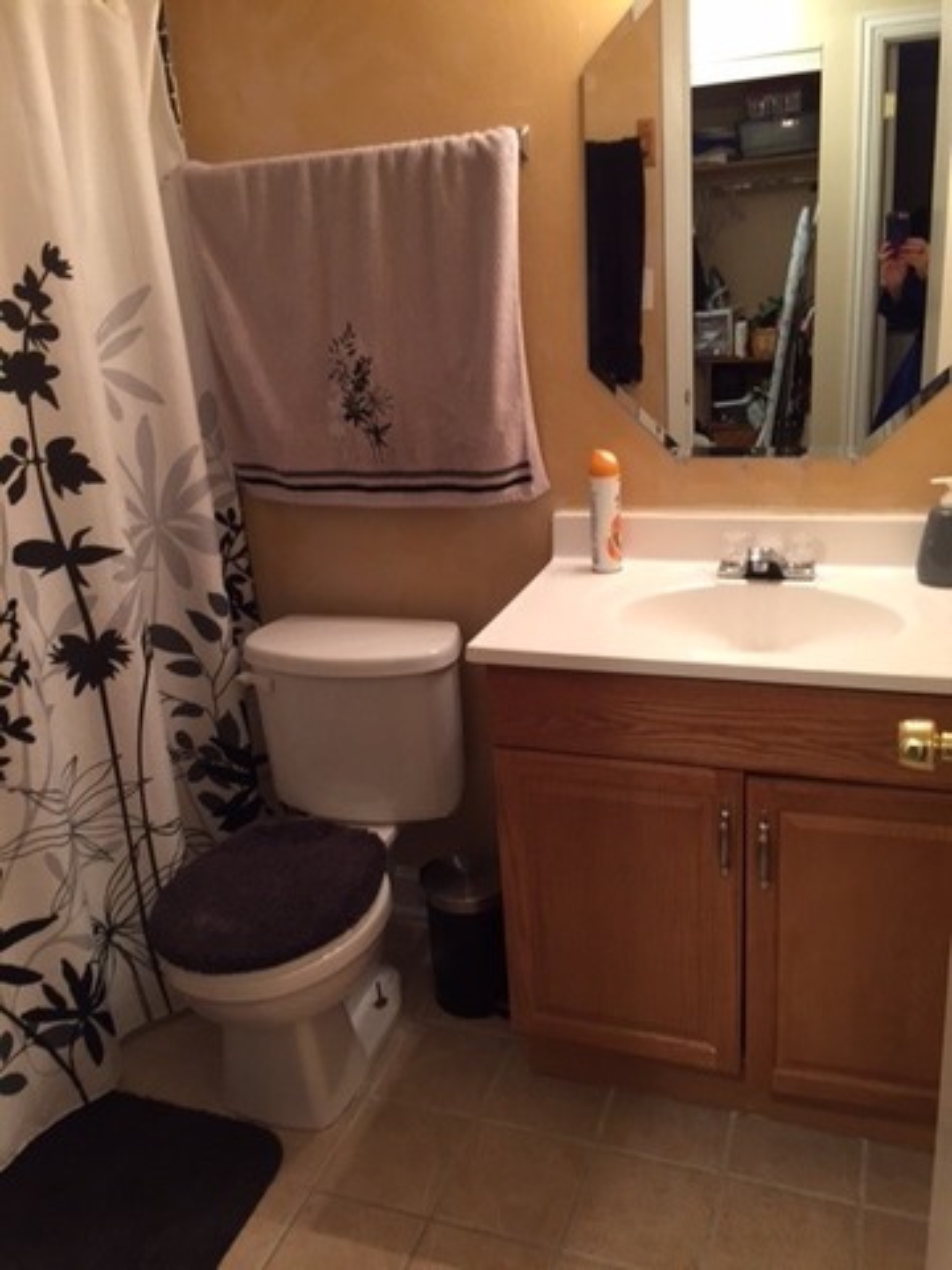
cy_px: 635
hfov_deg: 48.2
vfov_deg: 61.7
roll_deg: +3.2
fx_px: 1063
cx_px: 476
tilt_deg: -17.1
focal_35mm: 29
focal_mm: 4.15
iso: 160
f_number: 2.2
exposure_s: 1/30
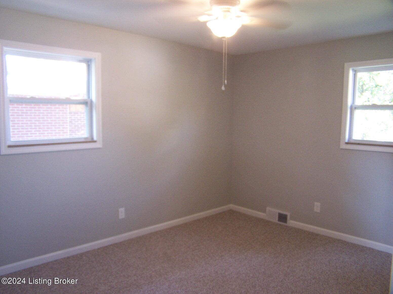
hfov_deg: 49.0
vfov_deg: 37.7
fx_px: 431
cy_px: 147
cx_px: 196
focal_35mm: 38
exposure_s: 1/20
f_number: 2.8
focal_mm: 6.3
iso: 140
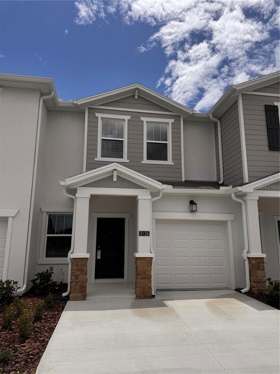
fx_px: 259
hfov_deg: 56.8
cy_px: 187
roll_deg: +0.1
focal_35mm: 24
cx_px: 140
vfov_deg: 71.6
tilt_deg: +12.0
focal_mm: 6.76
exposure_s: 1/10417
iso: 80
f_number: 1.78
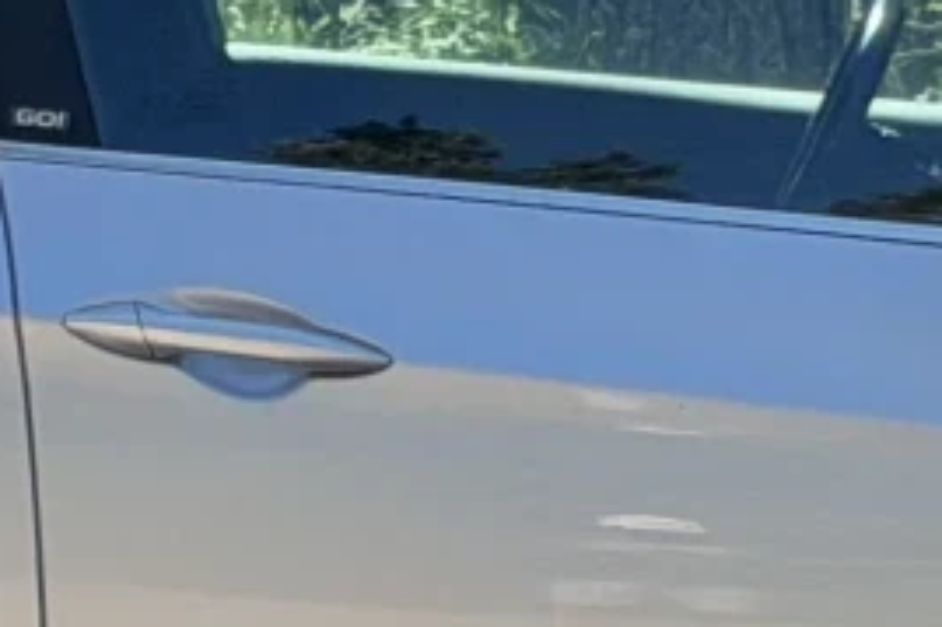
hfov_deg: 5.8
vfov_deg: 3.9
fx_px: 9309
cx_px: 242
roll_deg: -0.5
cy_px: 305
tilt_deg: -5.0
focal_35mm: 356
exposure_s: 1/1980
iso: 80
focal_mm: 6.76
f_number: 1.78
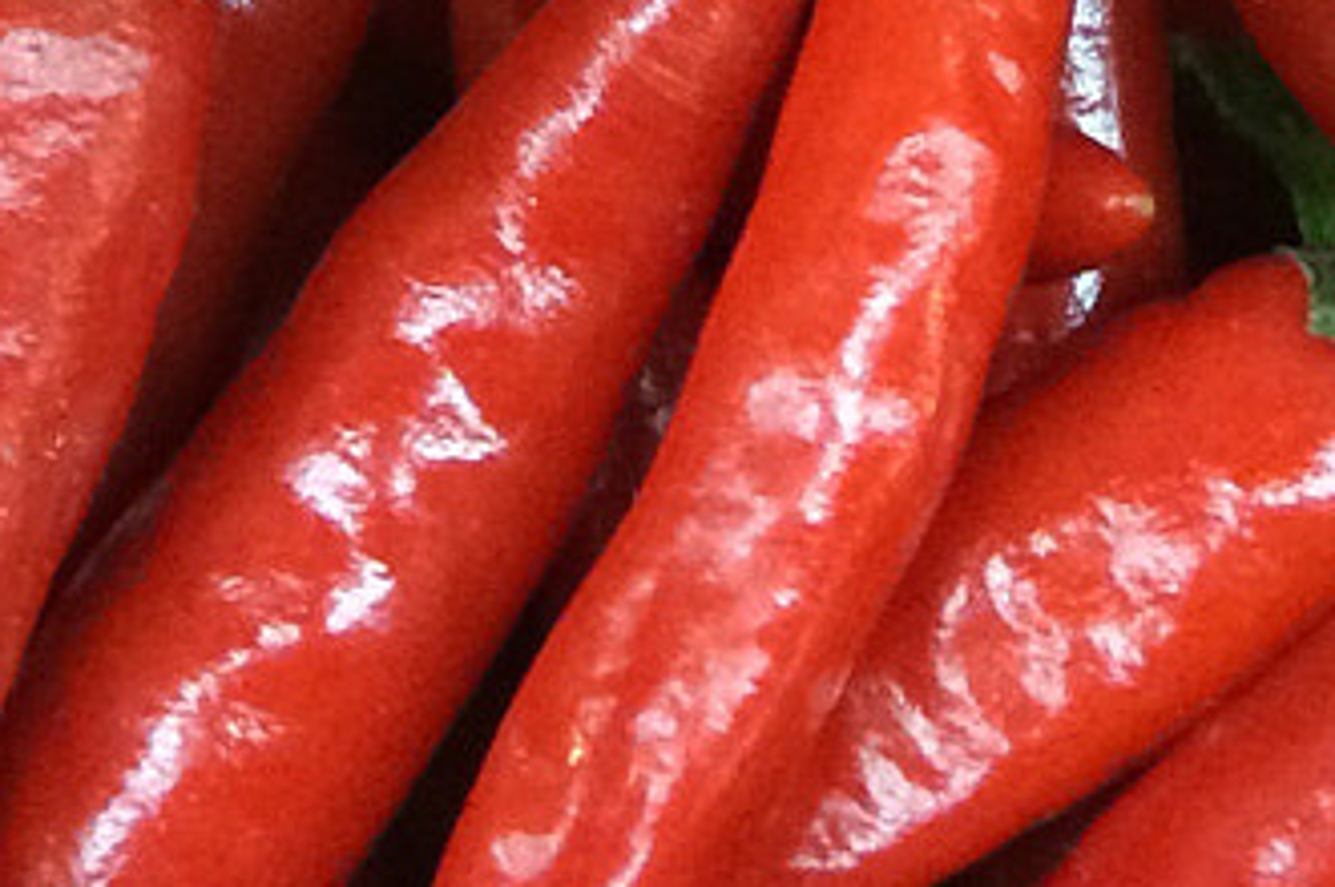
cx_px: 270
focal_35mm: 146
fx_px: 5409
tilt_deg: -57.1
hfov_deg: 14.0
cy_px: -2222
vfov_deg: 7.6
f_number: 2.2
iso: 200
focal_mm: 4.15
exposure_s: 1/30
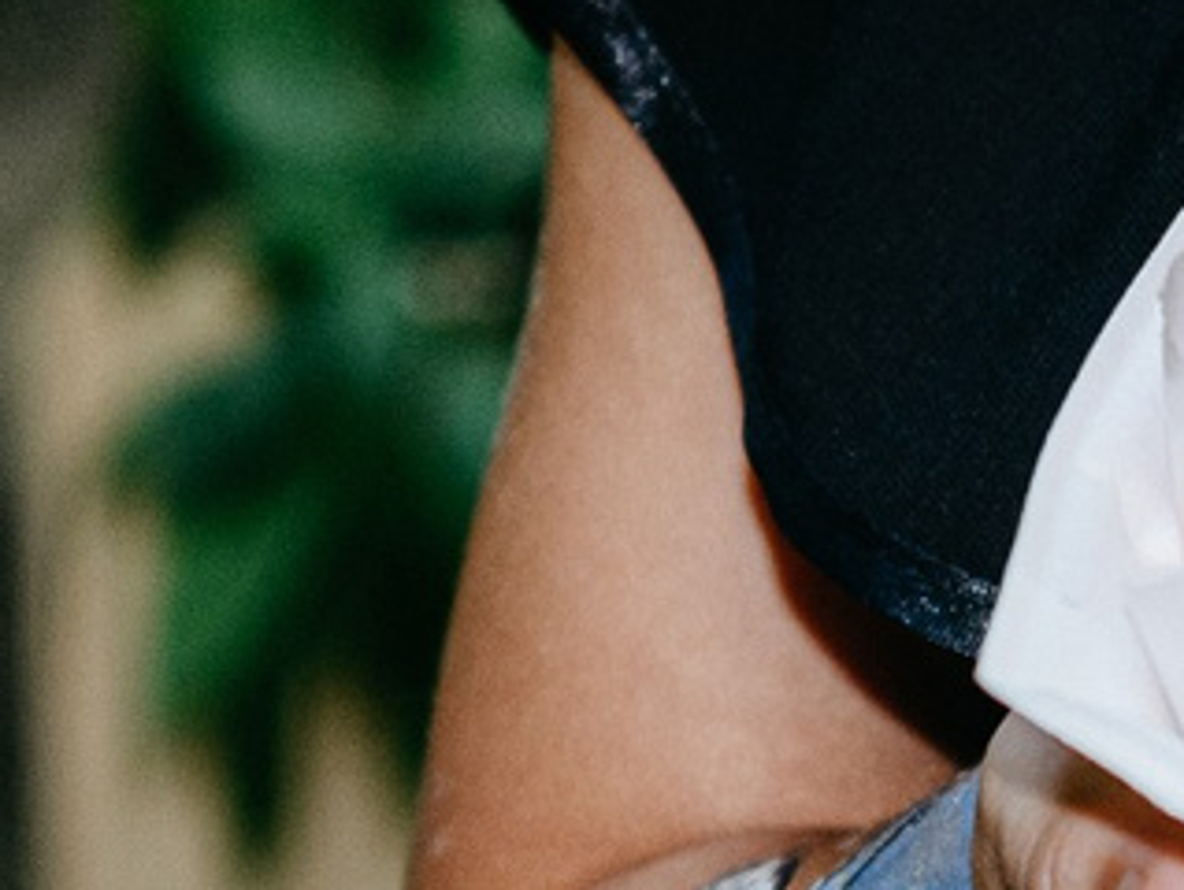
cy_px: -858
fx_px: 12670
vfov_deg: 4.0
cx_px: 1722
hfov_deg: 5.3
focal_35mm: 370
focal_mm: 48
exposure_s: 1/160
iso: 320
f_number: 3.5
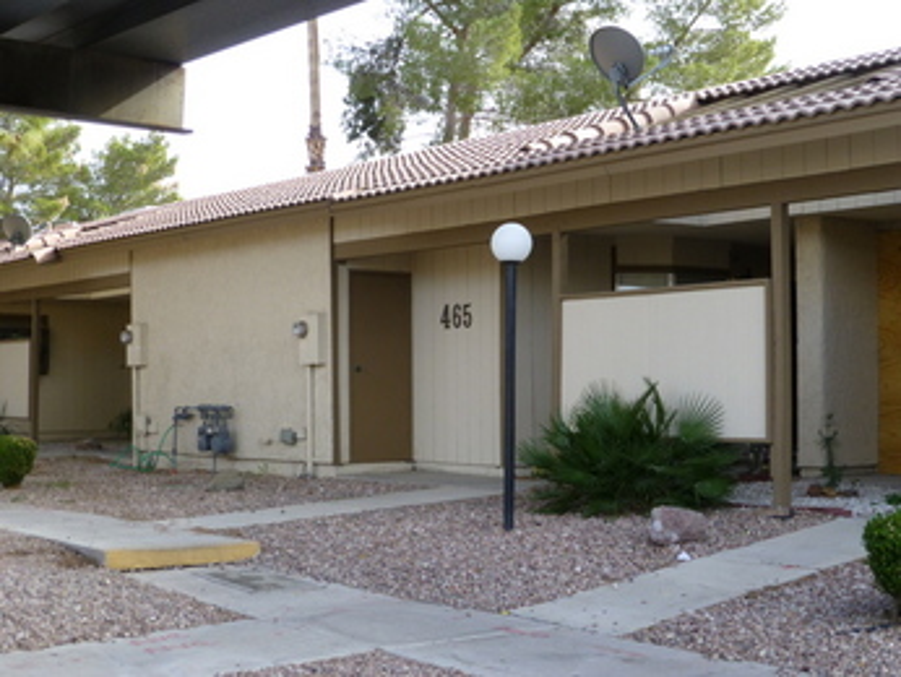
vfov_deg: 27.1
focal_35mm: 54
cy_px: 338
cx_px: 450
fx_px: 1407
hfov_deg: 35.5
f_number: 4.6
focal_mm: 9.7
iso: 200
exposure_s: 1/250
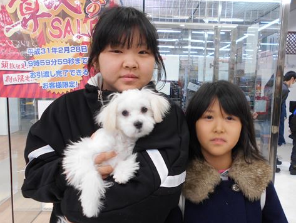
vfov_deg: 42.9
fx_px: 282
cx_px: 165
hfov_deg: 55.2
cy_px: 125
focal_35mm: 33
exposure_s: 1/30
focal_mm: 4.6
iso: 110
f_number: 3.2
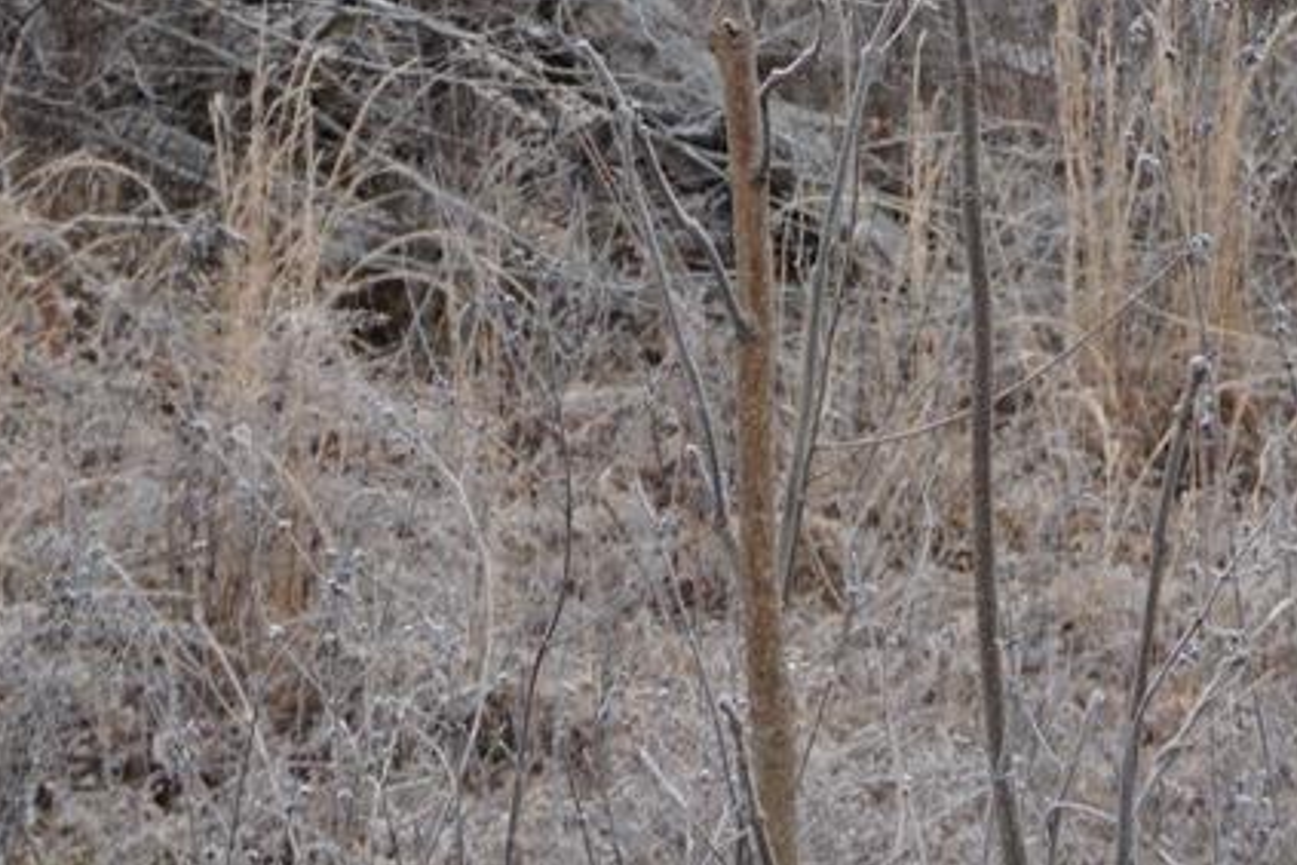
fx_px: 6953
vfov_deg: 7.0
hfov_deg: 10.7
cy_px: -437
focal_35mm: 193
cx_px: 711
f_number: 5
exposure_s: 1/160
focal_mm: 34
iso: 200
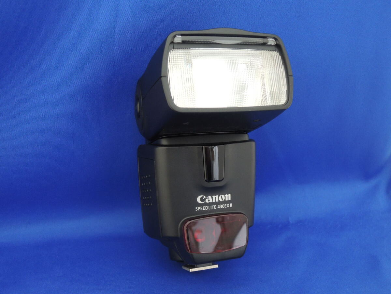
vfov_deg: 36.0
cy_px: 147
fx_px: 452
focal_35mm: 40
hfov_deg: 46.8
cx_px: 196
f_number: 3.3
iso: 400
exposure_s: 1/40
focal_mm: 7.2
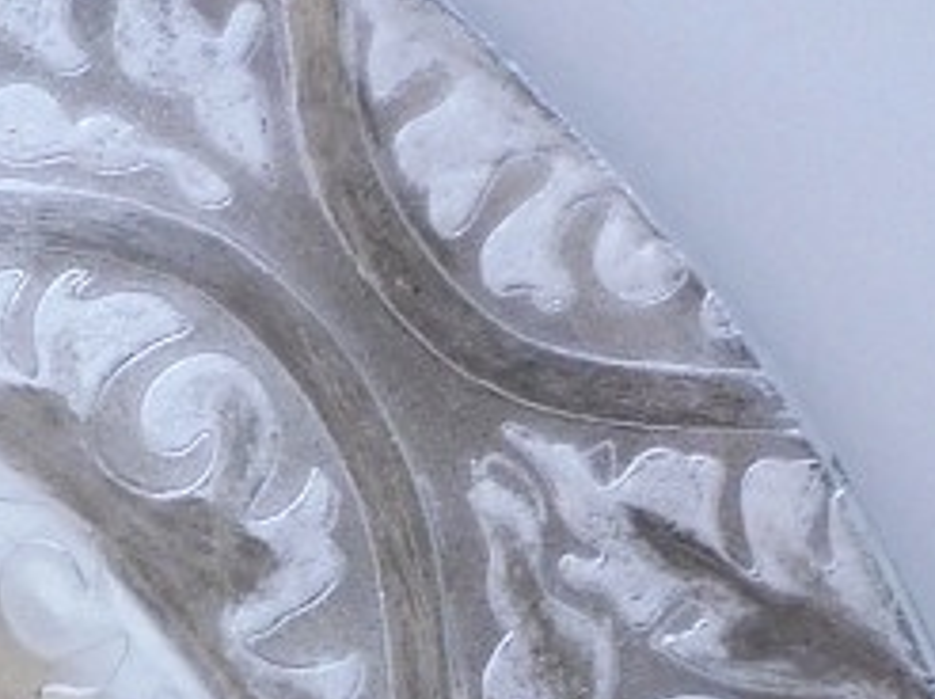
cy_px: 1577
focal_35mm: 205
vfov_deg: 6.9
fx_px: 5532
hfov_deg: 8.9
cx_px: -1140
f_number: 3.8
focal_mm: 6.3
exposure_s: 1/160
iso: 125
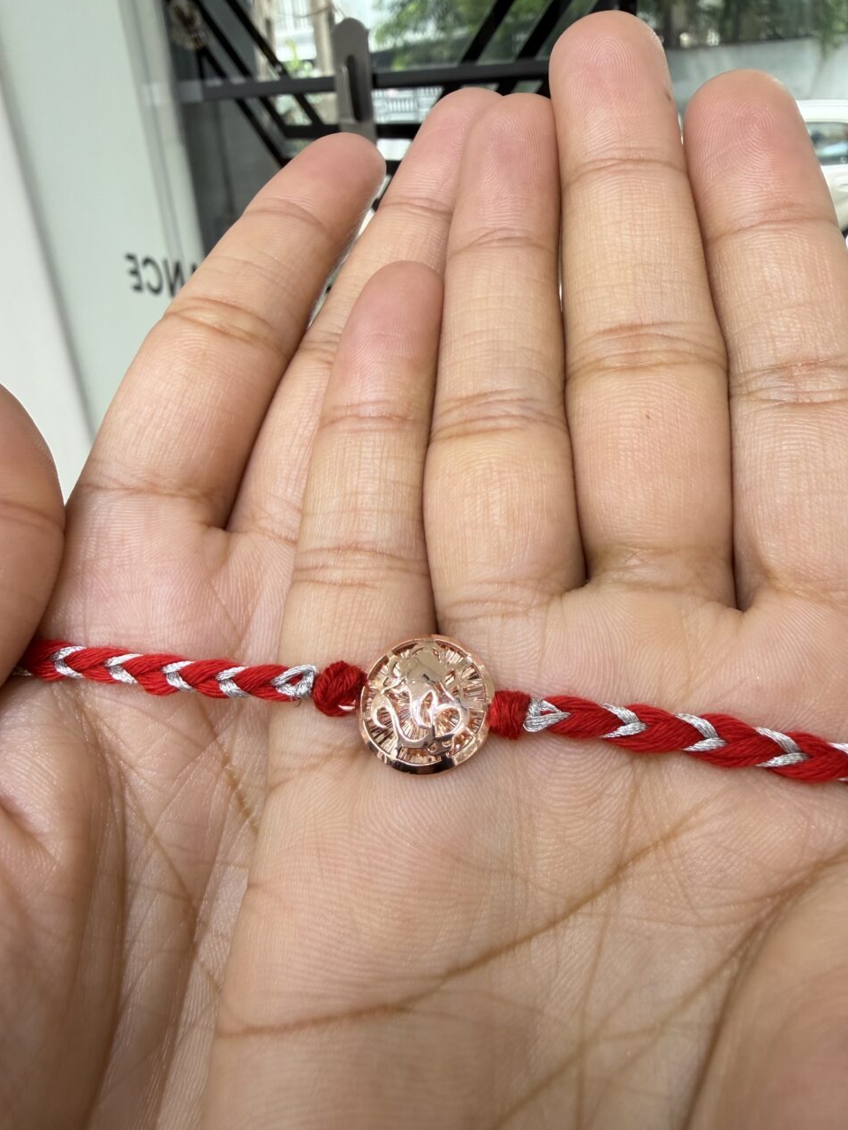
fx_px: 817
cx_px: 417
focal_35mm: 25
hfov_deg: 54.9
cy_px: 569
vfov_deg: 69.4
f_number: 2.2
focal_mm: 2.22
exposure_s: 1/100
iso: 160
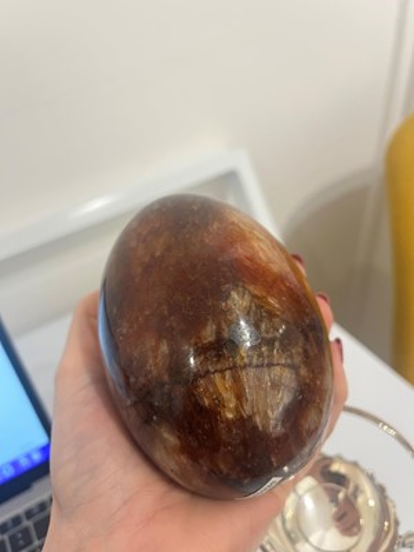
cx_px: 207
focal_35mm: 26
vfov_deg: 67.3
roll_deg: +5.9
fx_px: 415
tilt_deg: -41.7
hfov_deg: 53.1
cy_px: 276
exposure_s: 1/50
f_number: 1.6
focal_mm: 5.1
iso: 320
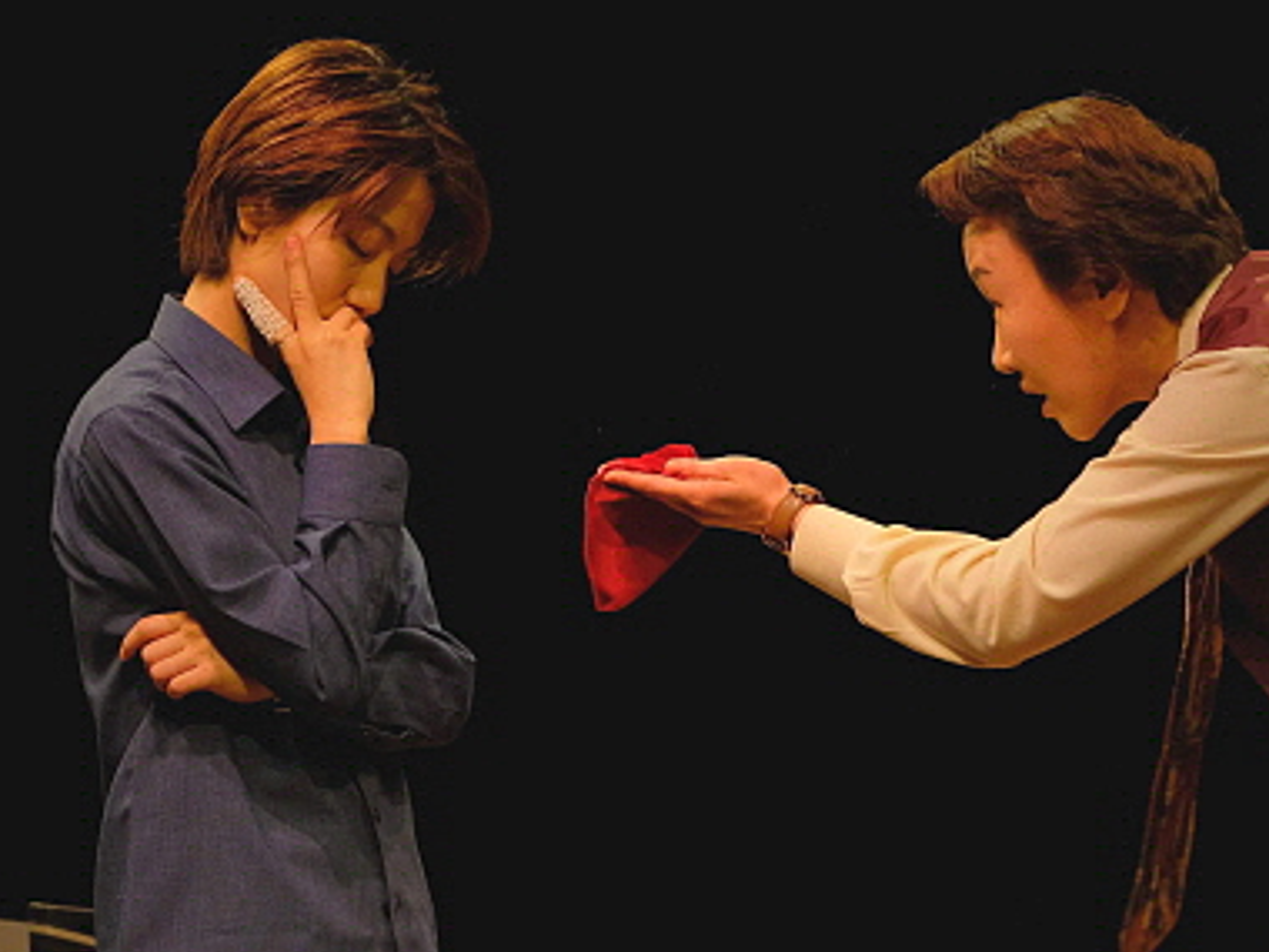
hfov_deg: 11.6
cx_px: 608
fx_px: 6232
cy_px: 556
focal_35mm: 170
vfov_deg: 8.7
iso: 800
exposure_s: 1/80
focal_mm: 63.8
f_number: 3.6
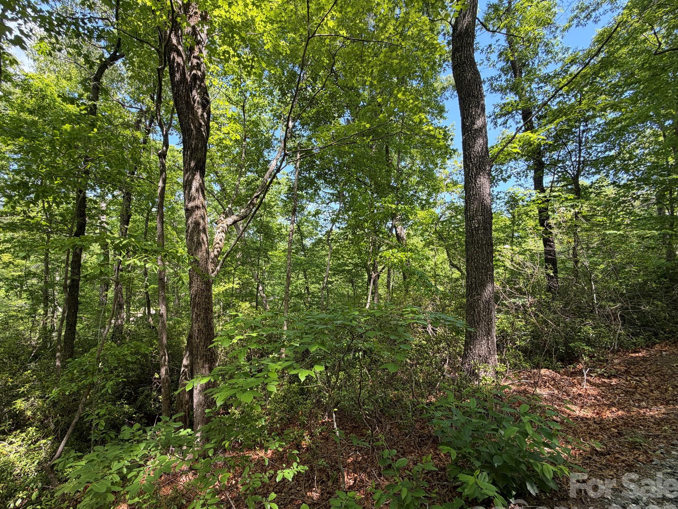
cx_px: 320
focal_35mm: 15
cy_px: 270
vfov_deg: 81.7
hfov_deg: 98.1
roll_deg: -4.5
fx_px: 294
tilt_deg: +1.2
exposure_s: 1/121
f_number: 2.2
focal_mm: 2.22
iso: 50
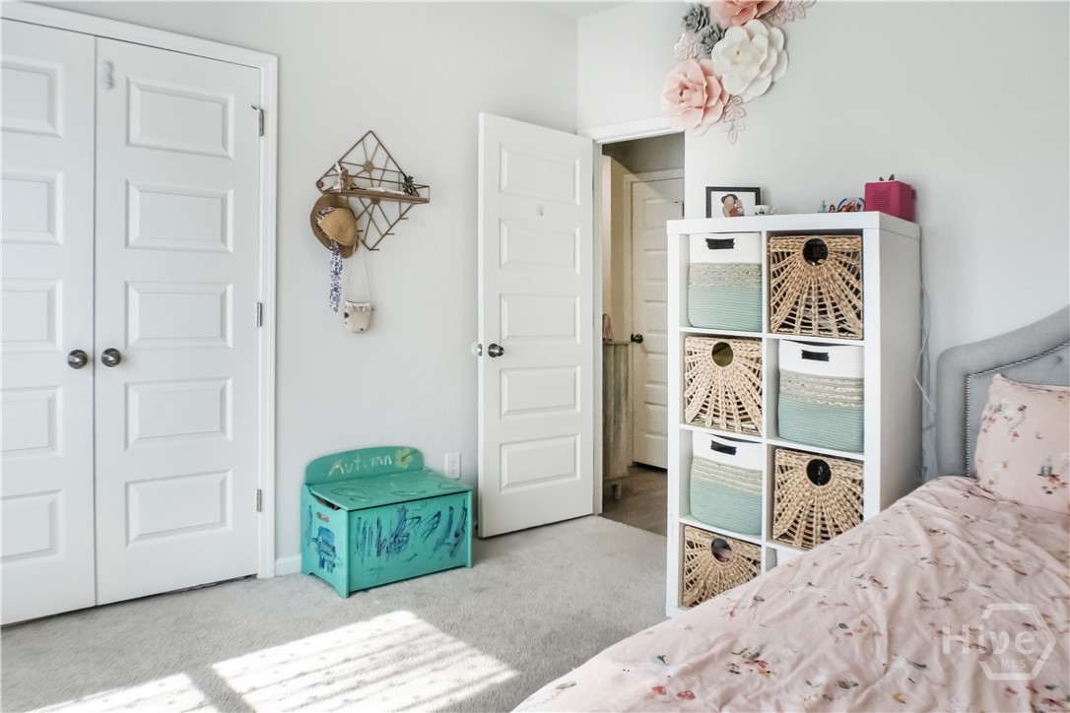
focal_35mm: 31
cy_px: 356
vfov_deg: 42.3
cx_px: 535
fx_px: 921
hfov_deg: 60.3
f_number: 8
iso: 12800
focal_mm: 31
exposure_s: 1/500
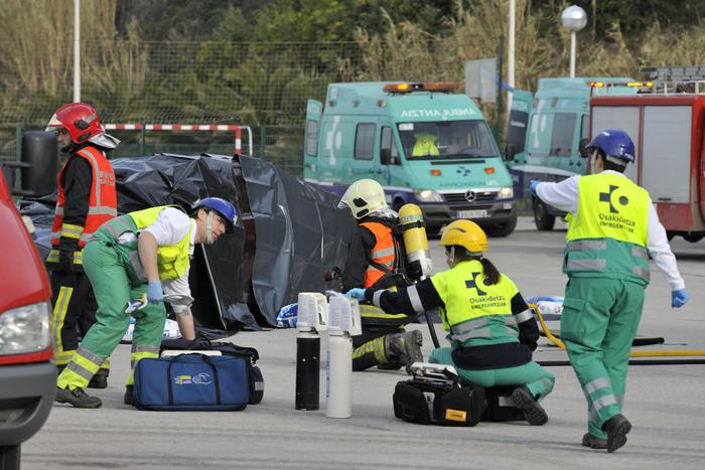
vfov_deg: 7.6
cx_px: 352
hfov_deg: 11.4
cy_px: 235
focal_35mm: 180
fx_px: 3525
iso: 400
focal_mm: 180
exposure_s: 1/800
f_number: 8
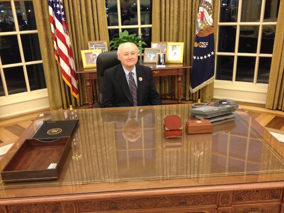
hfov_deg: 52.6
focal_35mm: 35
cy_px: 106
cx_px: 142
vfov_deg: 40.7
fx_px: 287
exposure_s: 1/20
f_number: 2.4
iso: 320
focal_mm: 4.28
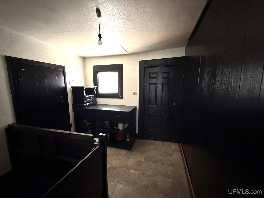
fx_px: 107
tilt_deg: -9.2
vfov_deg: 85.7
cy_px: 99
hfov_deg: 102.1
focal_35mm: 14
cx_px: 132
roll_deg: +0.8
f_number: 2.2
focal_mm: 2.22
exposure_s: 1/44
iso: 1250
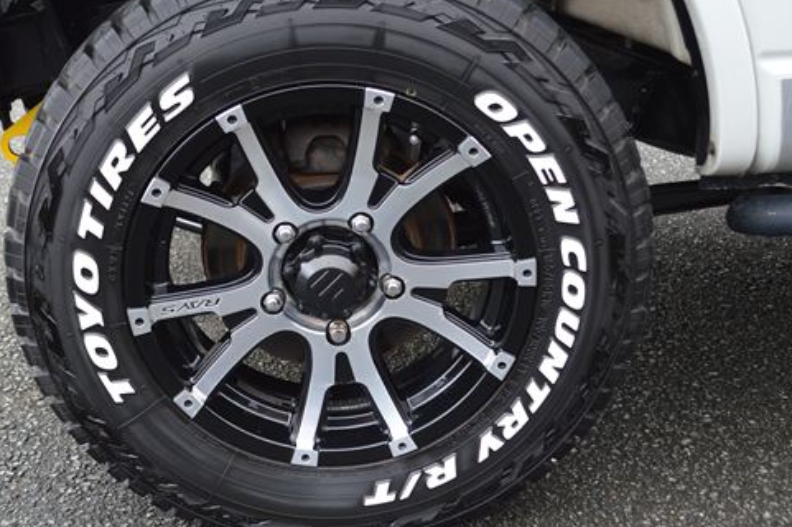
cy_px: 279
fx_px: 1055
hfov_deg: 41.0
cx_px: 324
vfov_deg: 28.0
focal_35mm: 48
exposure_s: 1/80
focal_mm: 22
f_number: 4.5
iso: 400
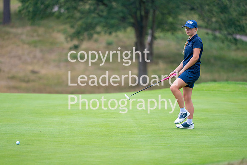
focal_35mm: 300
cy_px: 82
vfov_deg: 4.6
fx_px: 2059
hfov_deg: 6.9
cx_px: 124
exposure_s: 1/2500
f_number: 4
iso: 400
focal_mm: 300
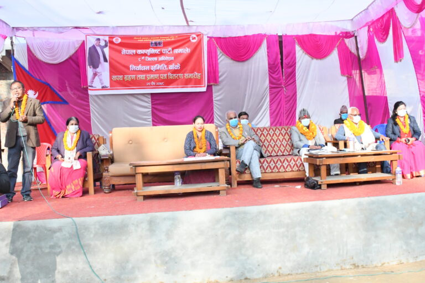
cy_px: 142
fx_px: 425
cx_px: 212
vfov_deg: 36.9
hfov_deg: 53.1
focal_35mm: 36
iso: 3600
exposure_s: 1/320
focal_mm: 18
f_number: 3.5
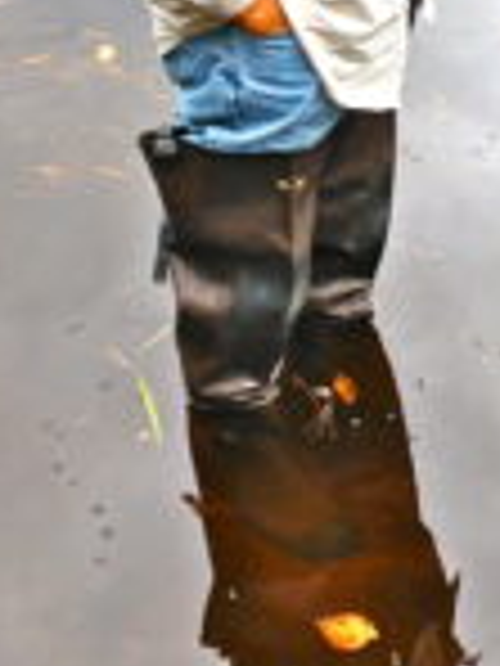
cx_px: 365
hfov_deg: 16.5
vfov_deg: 21.6
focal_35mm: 89
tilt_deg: -26.6
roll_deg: +3.9
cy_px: 90
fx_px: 1714
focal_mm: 4.12
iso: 50
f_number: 2.4
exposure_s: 1/245
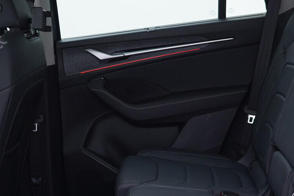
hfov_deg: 29.6
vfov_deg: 20.0
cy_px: 100
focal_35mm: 68
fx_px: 555
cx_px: 171
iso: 320
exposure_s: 1/40
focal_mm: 24
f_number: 2.8
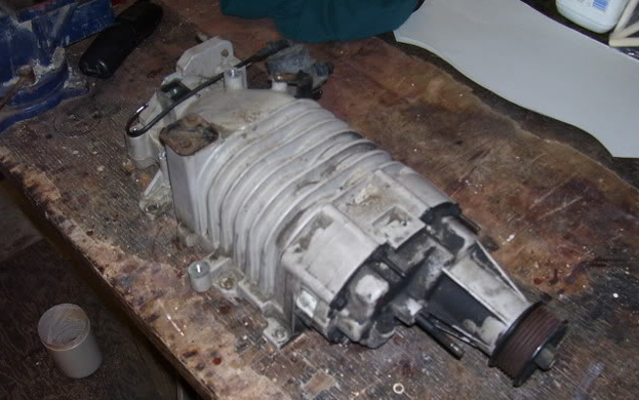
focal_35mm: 37
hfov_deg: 52.7
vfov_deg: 34.4
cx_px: 318
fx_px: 645
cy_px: 229
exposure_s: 1/60
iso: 125
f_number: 2.7
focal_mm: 5.6
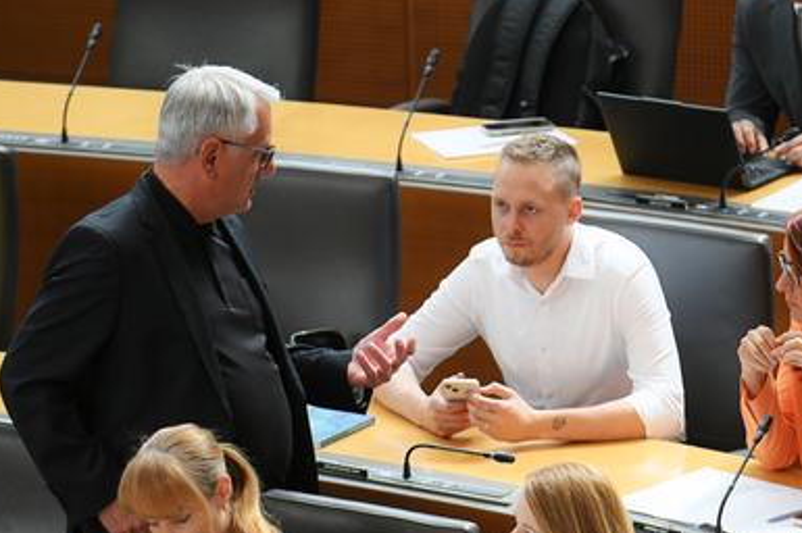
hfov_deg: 4.7
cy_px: 295
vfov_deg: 3.1
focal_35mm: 442
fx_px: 9838
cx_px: 490
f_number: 6
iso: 2500
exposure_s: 1/320
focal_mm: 340
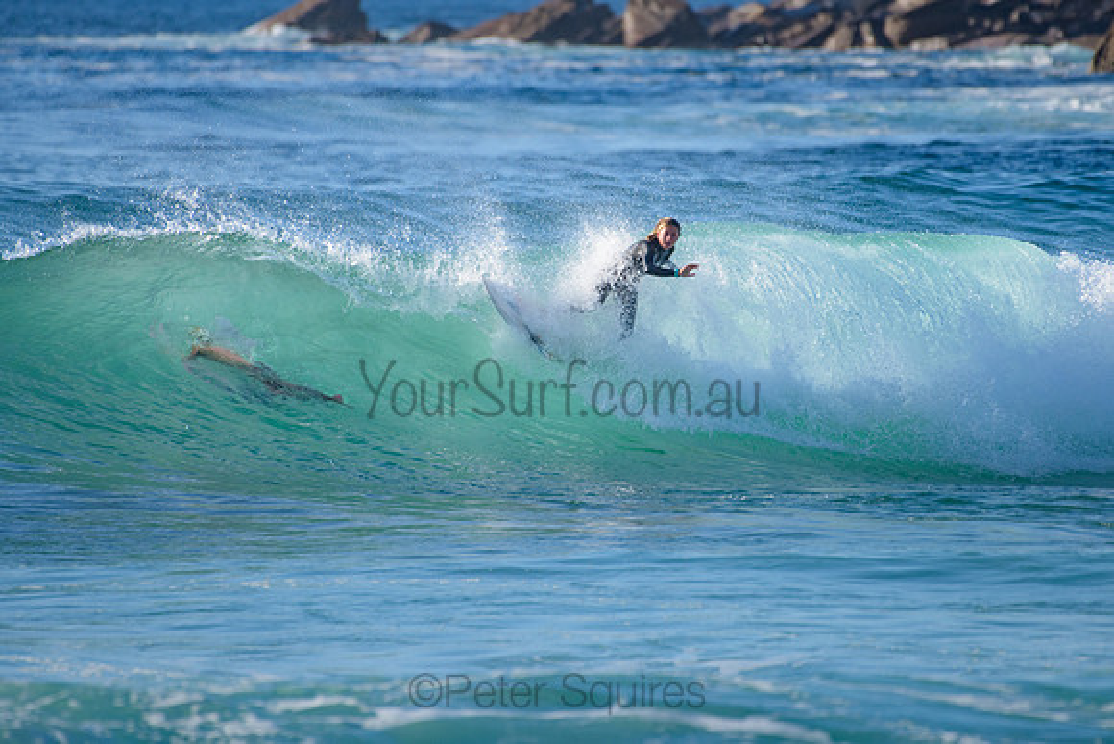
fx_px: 18984
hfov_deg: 3.4
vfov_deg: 2.2
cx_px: 578
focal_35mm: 613
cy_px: 297
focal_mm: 500
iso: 560
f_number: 5.6
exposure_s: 1/2000
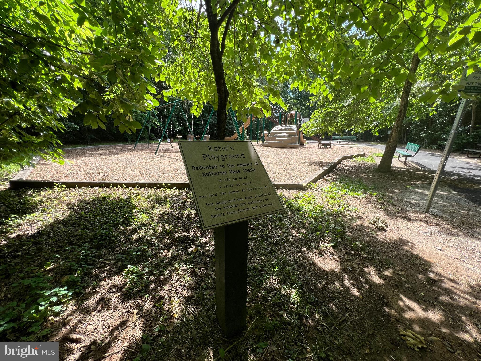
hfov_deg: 106.2
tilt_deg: -13.6
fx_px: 181
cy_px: 180
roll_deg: +0.0
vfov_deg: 89.9
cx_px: 240
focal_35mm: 13
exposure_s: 1/421
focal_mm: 1.57
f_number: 1.8
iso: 32
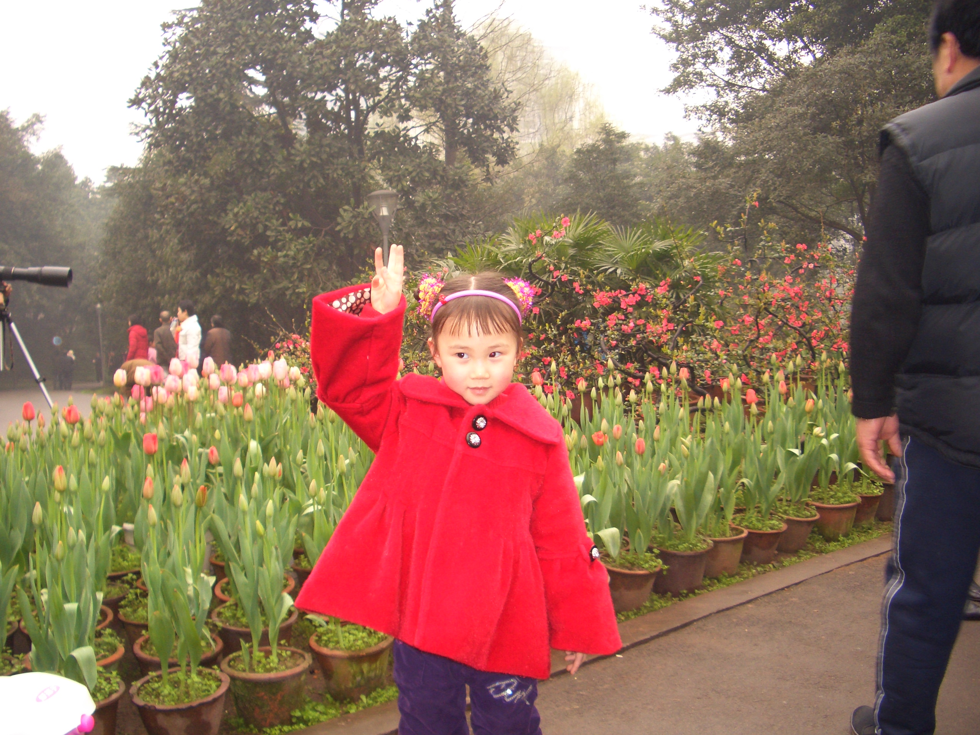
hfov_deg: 52.6
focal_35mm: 35
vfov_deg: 40.7
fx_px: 991
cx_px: 490
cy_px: 368
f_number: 2.6
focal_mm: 5.8
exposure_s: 1/60
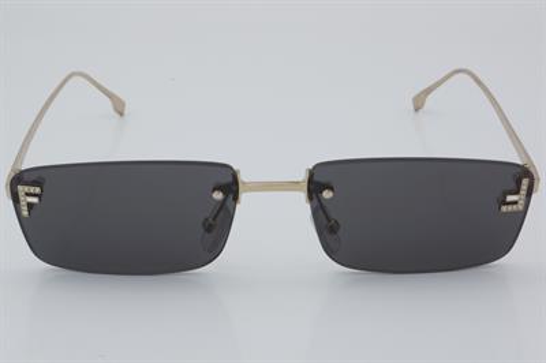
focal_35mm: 82
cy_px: 182
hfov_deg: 24.6
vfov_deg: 16.5
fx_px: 1250
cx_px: 273
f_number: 32
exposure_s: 1/4
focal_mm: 55
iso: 100
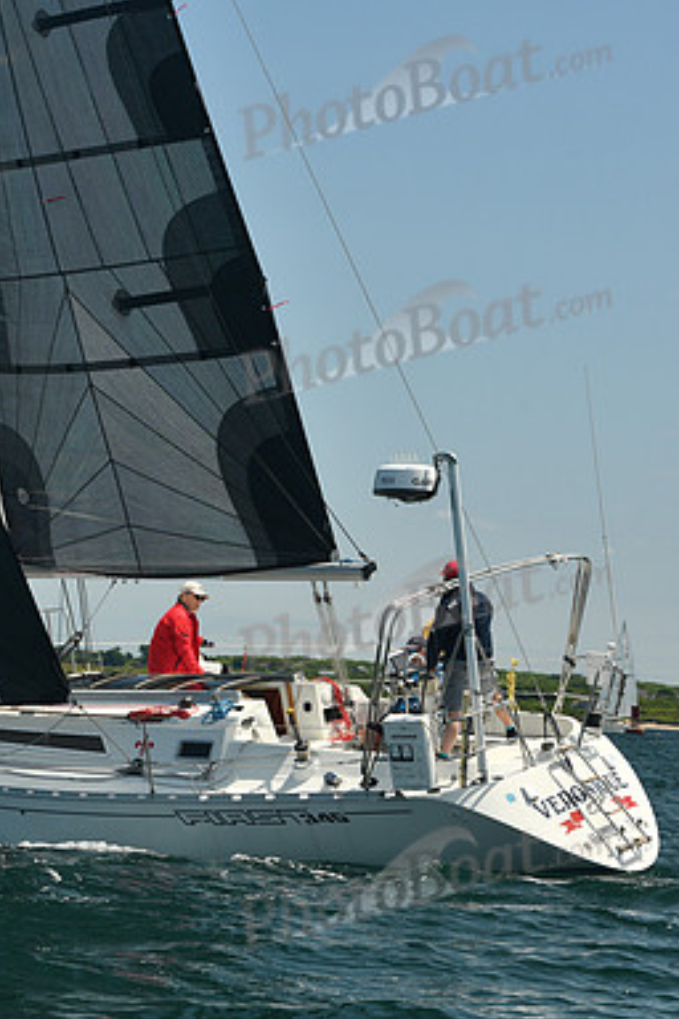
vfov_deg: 15.8
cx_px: 103
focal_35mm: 130
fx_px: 3678
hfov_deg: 10.5
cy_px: 511
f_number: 7.1
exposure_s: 1/640
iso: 320
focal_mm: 86
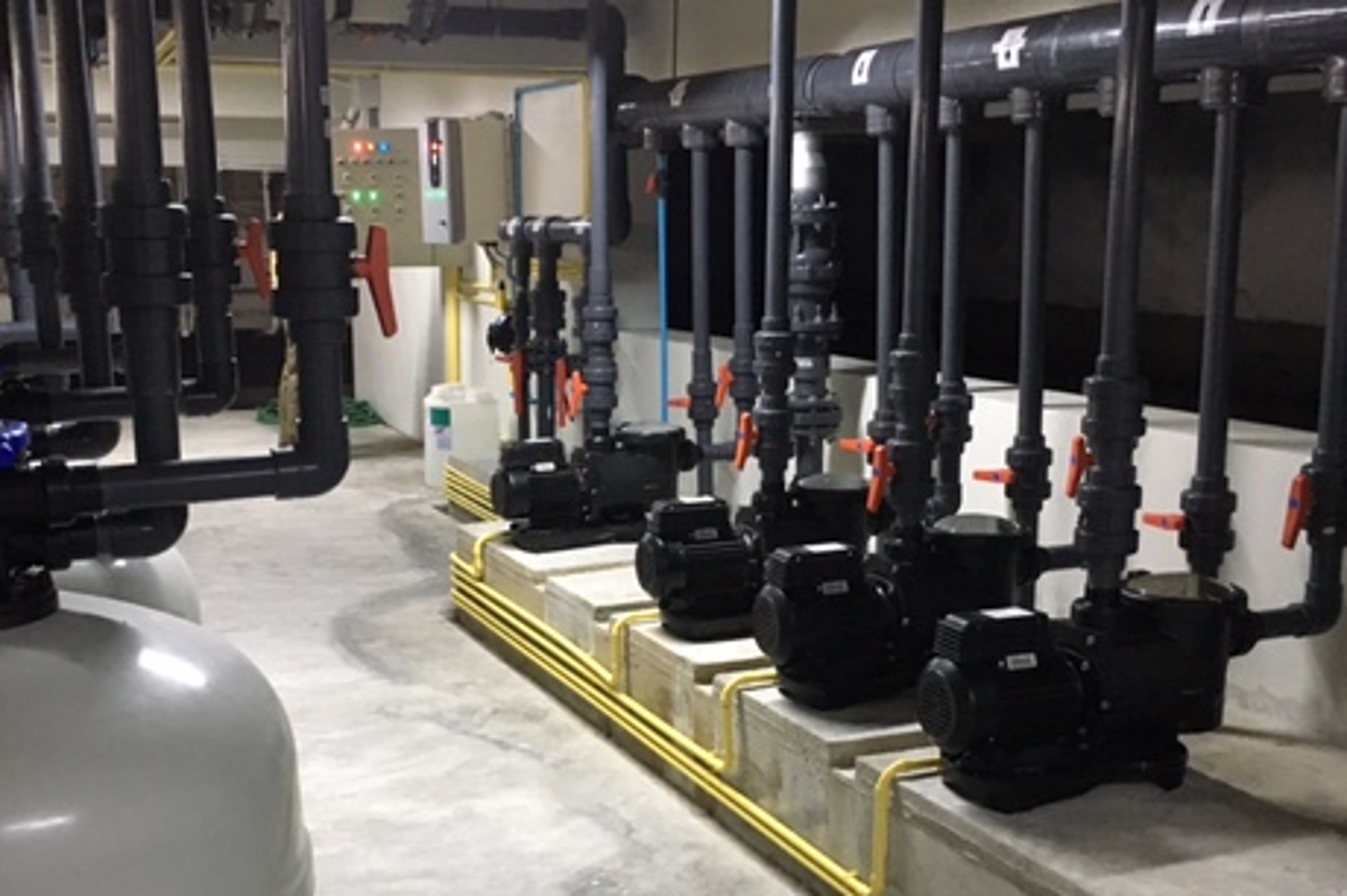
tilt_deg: -11.9
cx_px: 592
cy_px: 562
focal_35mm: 42
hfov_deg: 46.3
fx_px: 1570
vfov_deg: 31.7
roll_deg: -0.7
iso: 250
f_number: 2.2
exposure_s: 1/17
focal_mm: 4.15
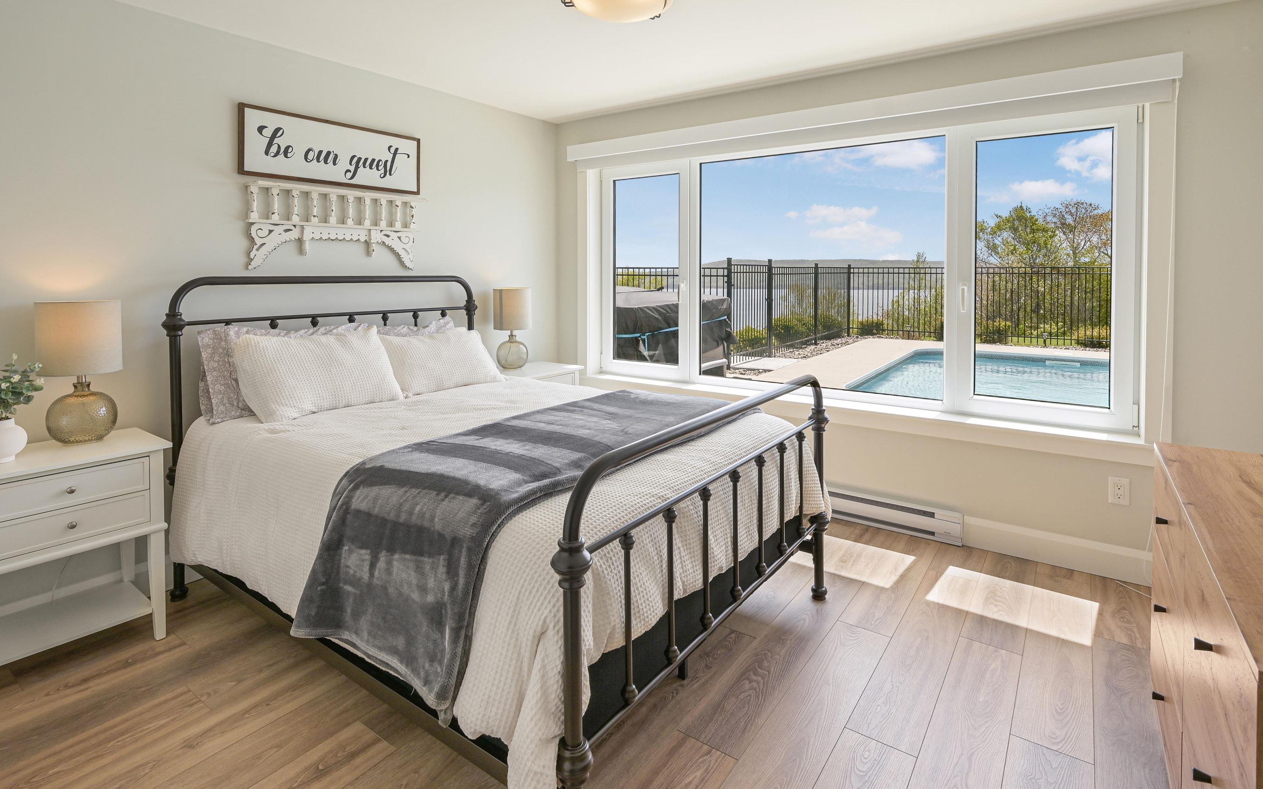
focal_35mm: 18
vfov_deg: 66.3
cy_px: 368
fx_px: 603
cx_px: 622
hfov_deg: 92.6
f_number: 9
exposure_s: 1/320
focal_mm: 16.5
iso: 320
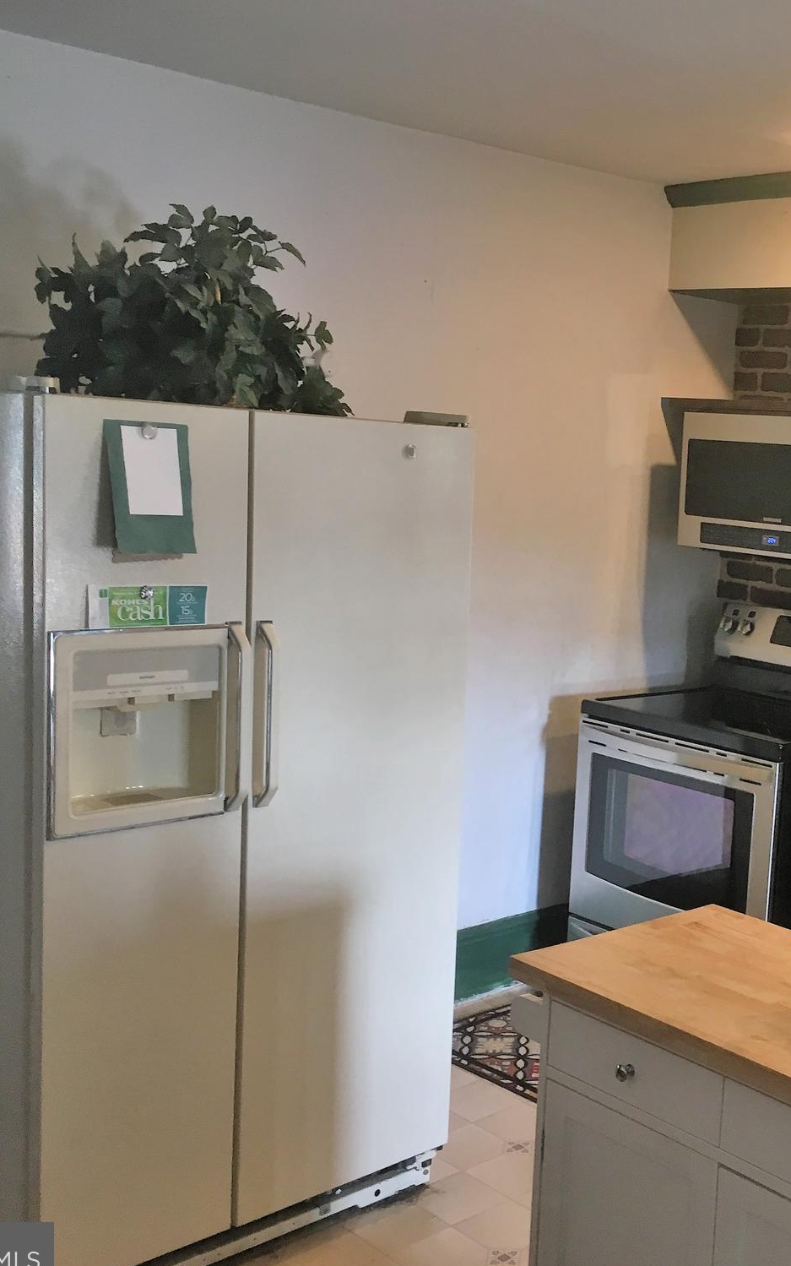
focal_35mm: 42
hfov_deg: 29.3
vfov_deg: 47.2
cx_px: 707
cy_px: 643
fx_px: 1449
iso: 64
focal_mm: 4.15
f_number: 2.2
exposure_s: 1/30
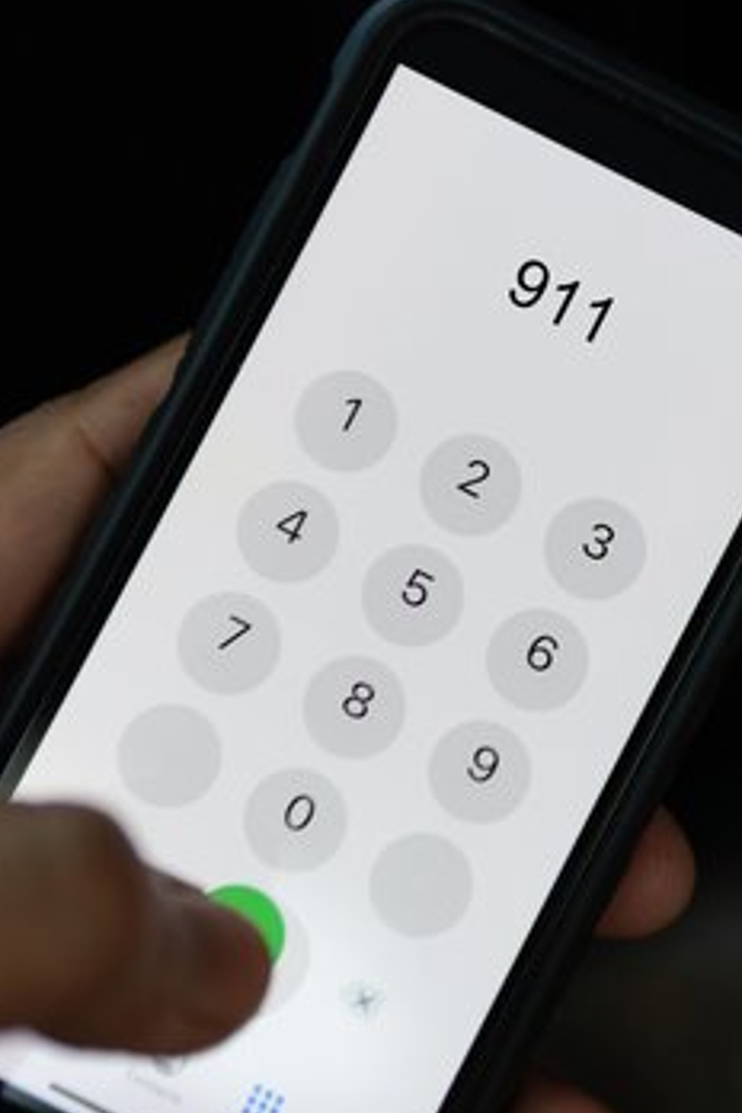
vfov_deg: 27.0
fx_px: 2319
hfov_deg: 17.9
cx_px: 649
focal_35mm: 75
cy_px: 574
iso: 400
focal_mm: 30
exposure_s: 1/250
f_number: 1.4
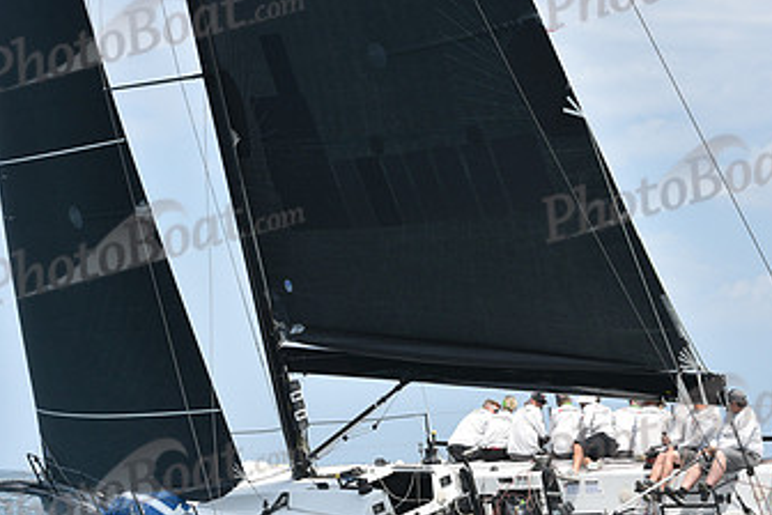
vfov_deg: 11.3
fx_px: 2595
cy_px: 335
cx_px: 425
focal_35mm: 121
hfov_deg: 16.9
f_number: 5.6
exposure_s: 1/1250
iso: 250
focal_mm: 70
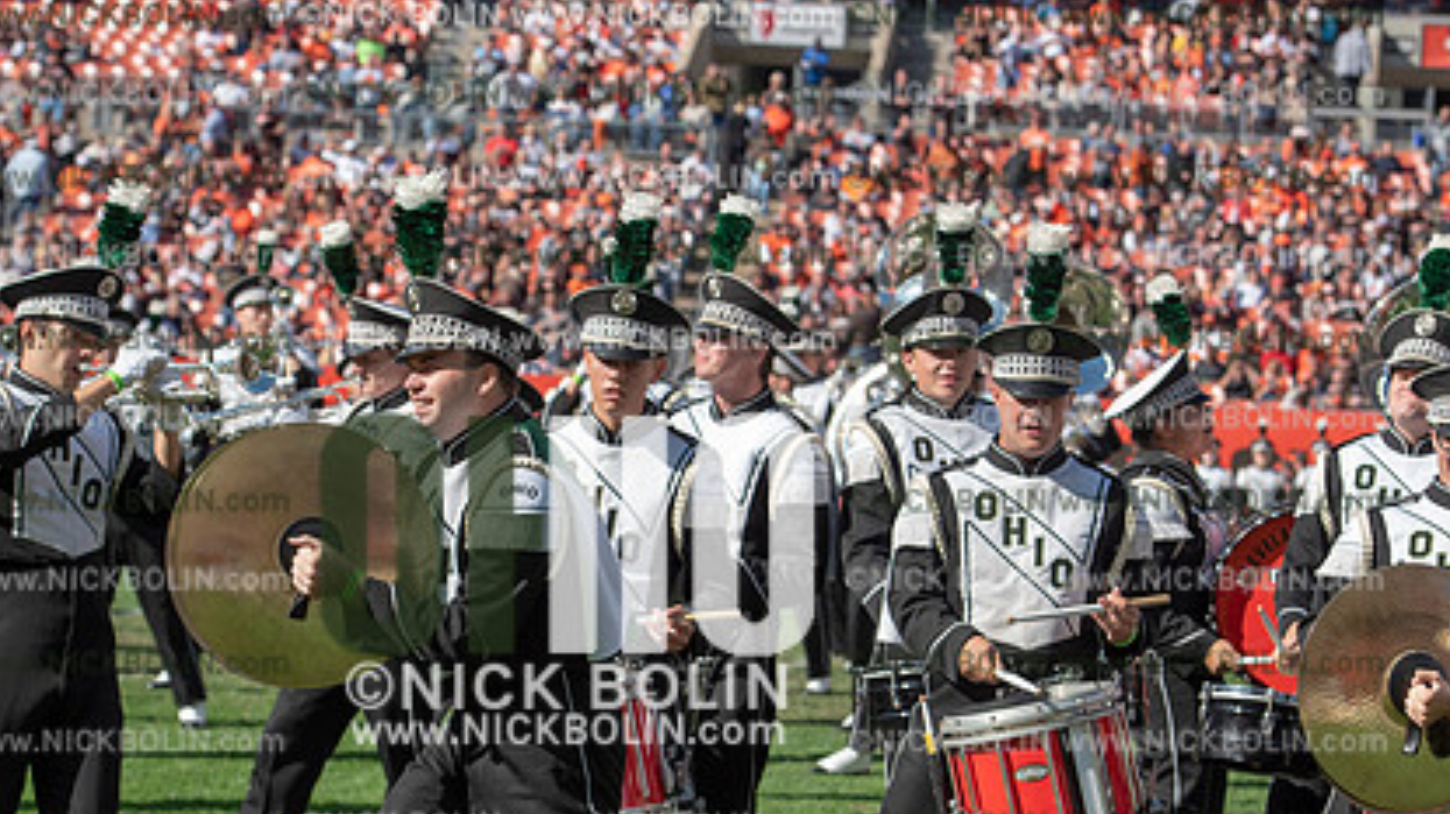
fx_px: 4842
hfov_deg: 17.0
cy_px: 582
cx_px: 566
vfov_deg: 9.6
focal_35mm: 126
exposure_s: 1/2000
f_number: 5
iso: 400
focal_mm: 86
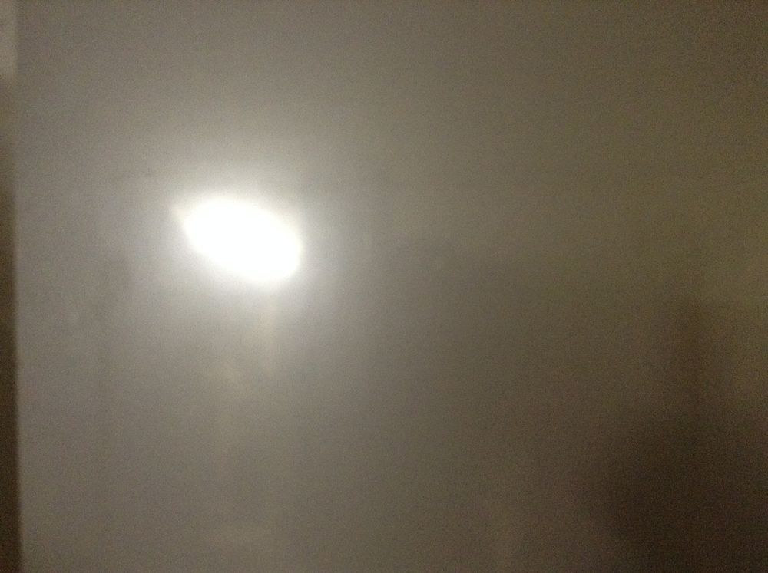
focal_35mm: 33
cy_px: 286
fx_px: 731
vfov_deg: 42.8
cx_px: 384
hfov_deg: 55.4
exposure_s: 1/17
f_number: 2.4
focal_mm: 3.3
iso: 320
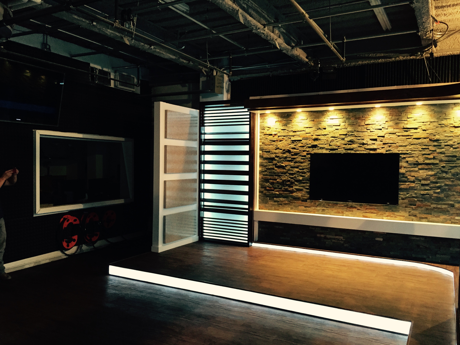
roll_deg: -1.5
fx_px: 385
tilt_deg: -3.3
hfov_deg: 61.7
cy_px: 172
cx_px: 230
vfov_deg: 48.2
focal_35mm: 29
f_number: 2.2
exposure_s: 1/30
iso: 160
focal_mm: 4.15
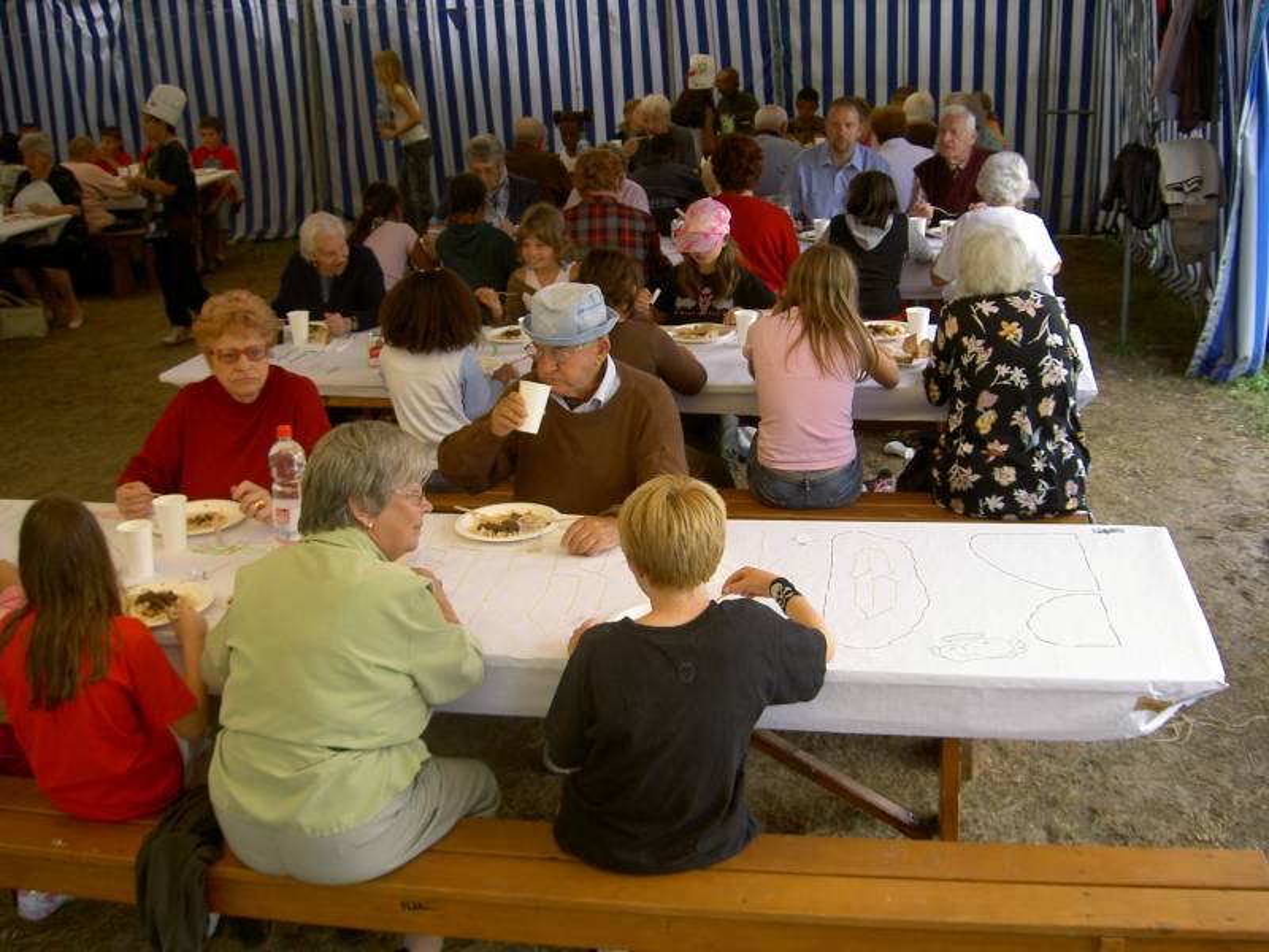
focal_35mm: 39
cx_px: 634
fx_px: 1430
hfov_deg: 47.9
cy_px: 476
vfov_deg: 36.8
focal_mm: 8
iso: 100
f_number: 2.8
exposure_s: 1/100
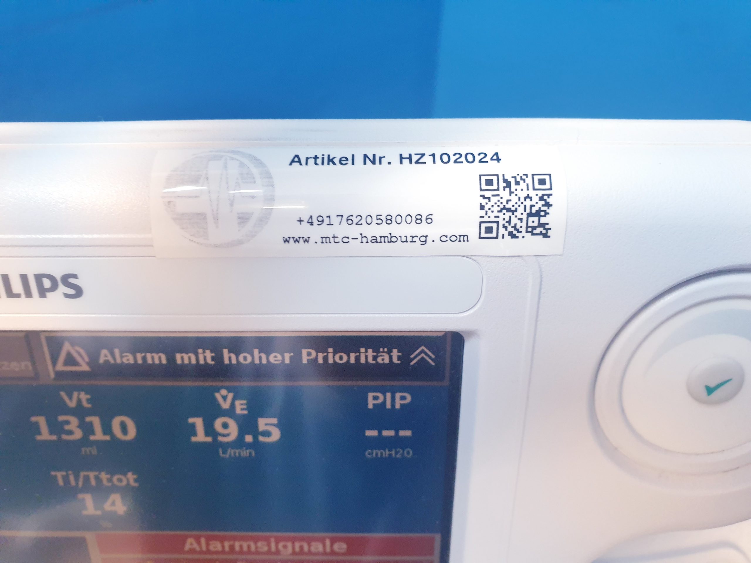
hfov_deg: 67.3
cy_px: 282
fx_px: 564
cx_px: 376
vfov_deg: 53.1
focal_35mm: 26
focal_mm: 4.3
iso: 320
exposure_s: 1/50
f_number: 2.4
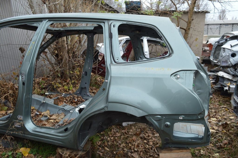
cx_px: 119
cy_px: 79
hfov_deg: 67.4
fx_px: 178
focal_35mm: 27
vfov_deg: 47.9
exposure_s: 1/125
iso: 180
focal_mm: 18
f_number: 5.6
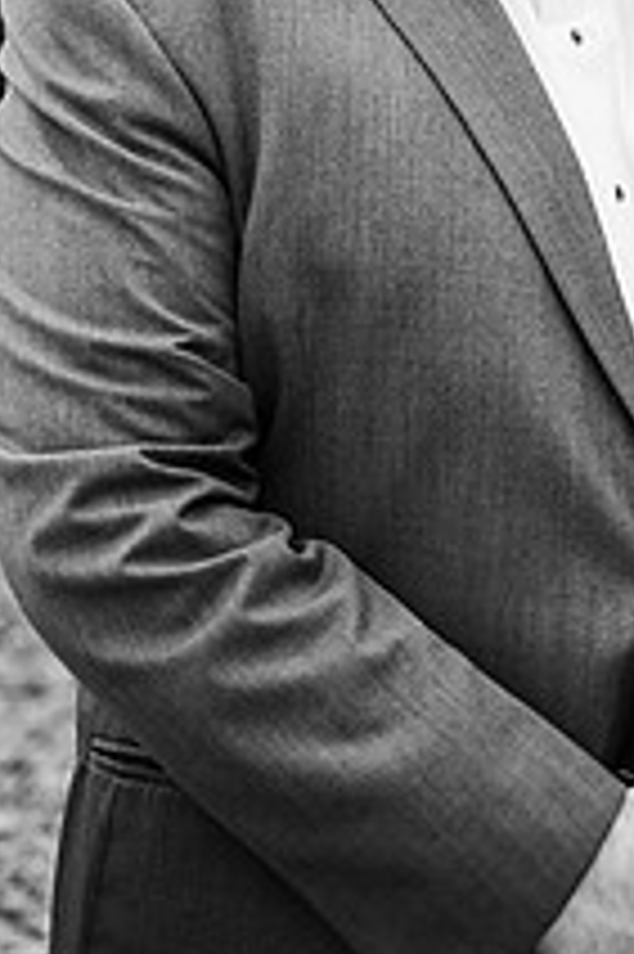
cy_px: 112
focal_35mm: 100
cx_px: 380
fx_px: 2646
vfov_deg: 20.1
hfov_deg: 13.7
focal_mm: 47
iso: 200
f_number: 2.8
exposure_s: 1/1000
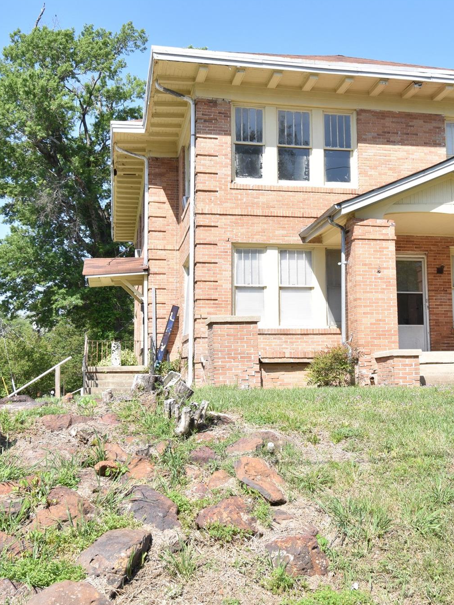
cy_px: 301
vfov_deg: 42.9
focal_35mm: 44
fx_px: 769
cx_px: 299
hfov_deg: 32.6
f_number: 13
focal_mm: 20
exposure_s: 1/160
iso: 320
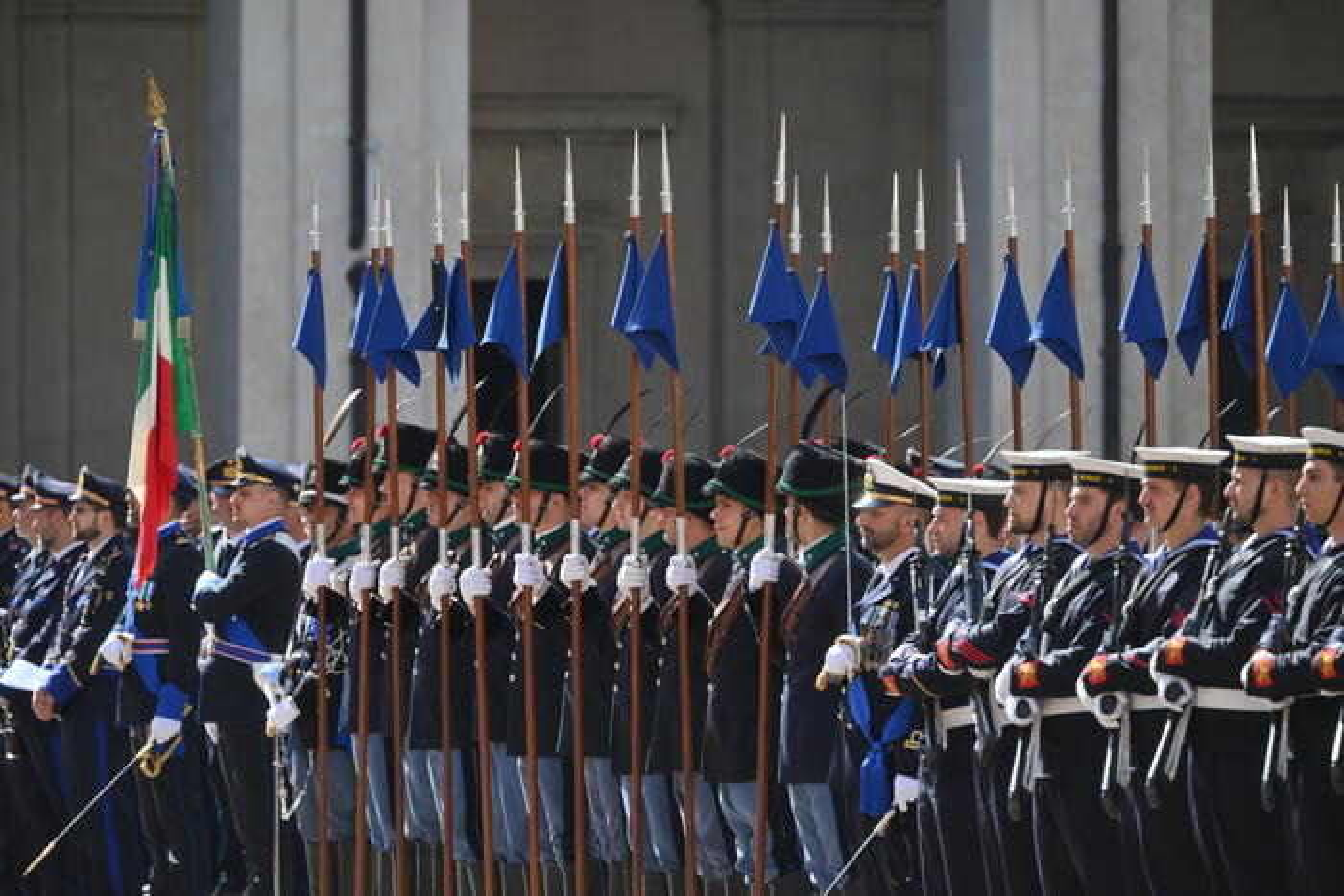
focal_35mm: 400
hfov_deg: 5.2
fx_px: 14935
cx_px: 672
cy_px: 448
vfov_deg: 3.4
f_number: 8
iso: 800
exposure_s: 1/1000
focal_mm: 400
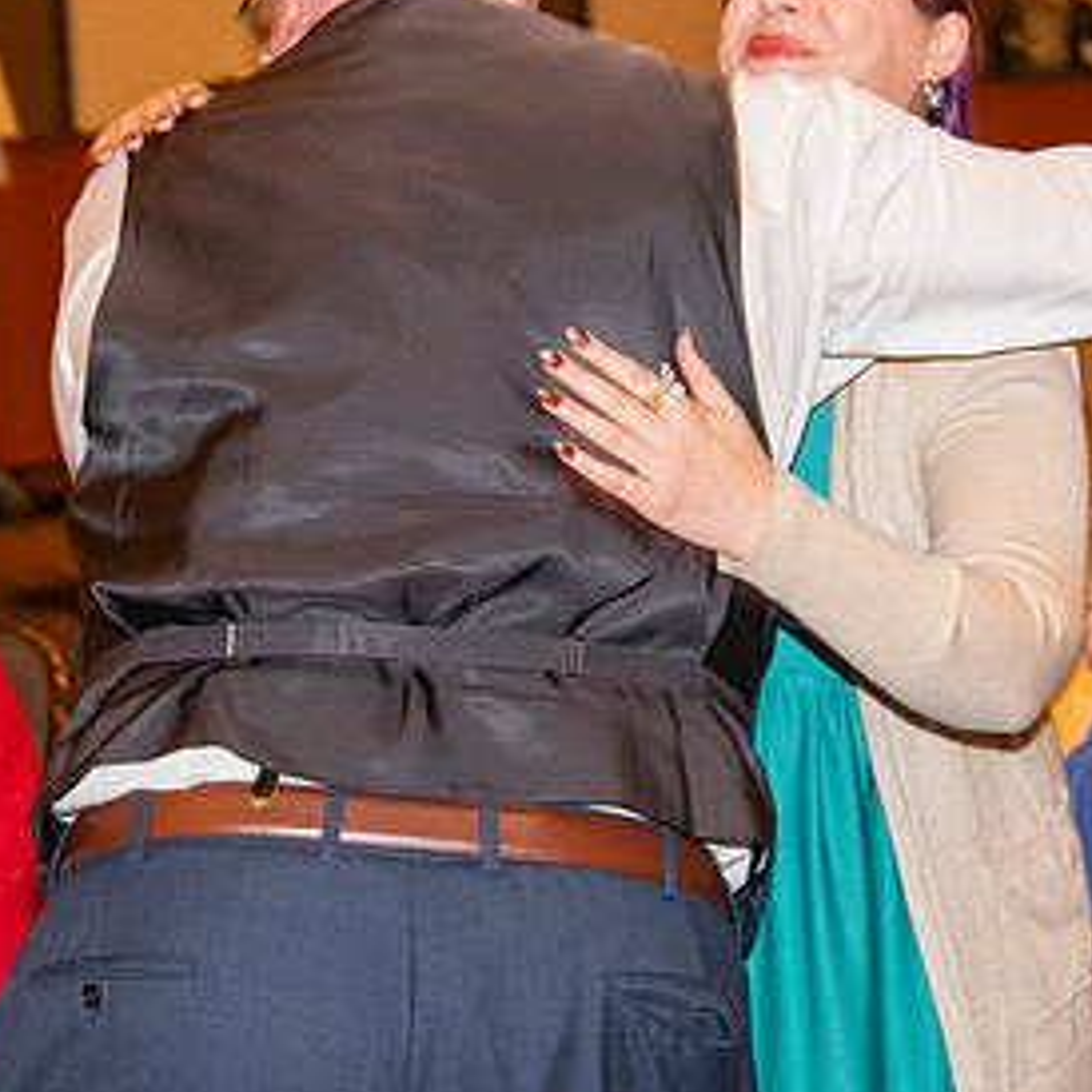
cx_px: 538
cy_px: 287
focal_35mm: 128
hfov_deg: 13.6
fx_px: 4568
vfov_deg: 13.6
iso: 2000
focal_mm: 58
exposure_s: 1/60
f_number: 5.6
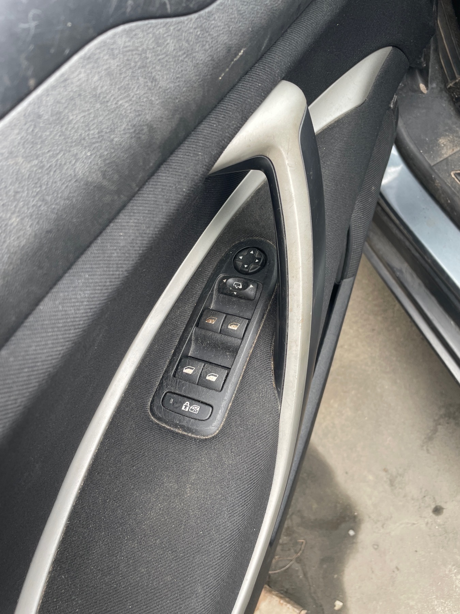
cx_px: 230
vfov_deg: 67.3
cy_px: 307
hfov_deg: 53.1
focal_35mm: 26
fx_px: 461
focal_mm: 4.2
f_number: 1.6
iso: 40
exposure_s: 1/121
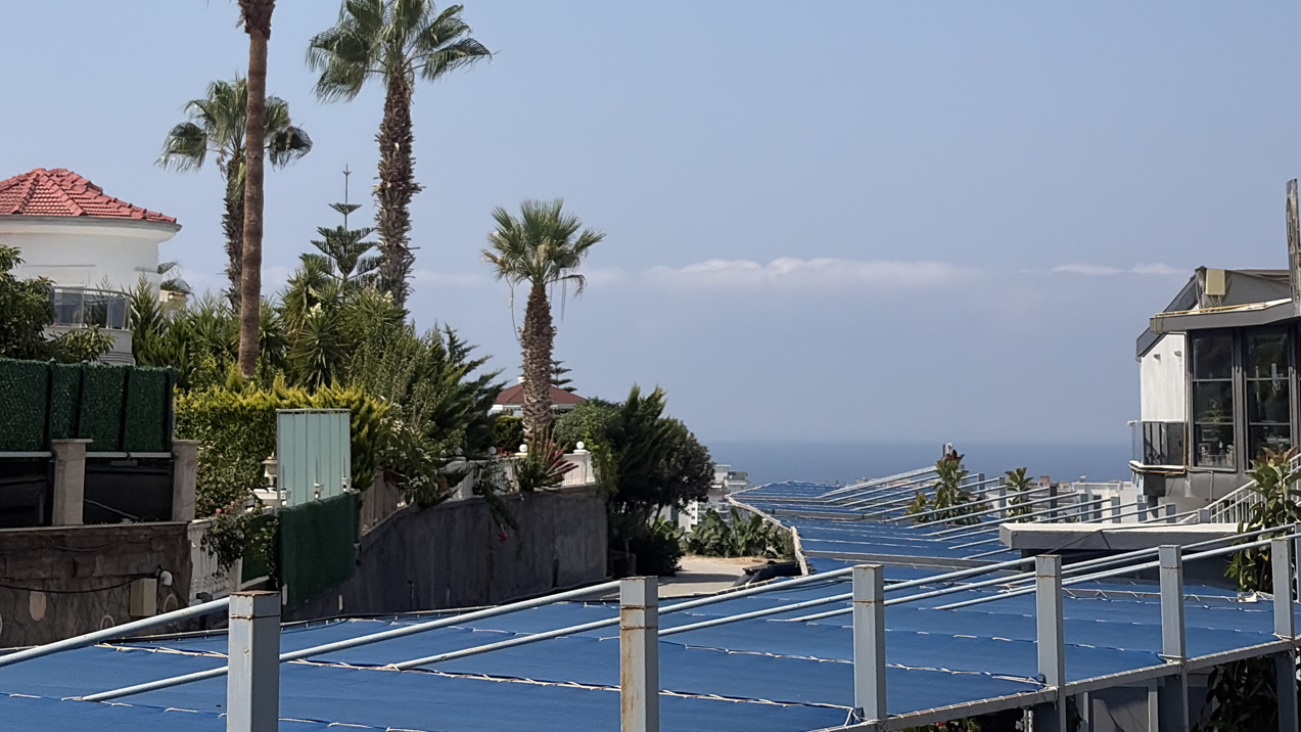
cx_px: 768
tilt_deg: +8.3
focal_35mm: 89
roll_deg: +0.8
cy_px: -15
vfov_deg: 13.4
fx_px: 3070
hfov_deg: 23.9
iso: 32
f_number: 1.6
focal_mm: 5.96
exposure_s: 1/5348
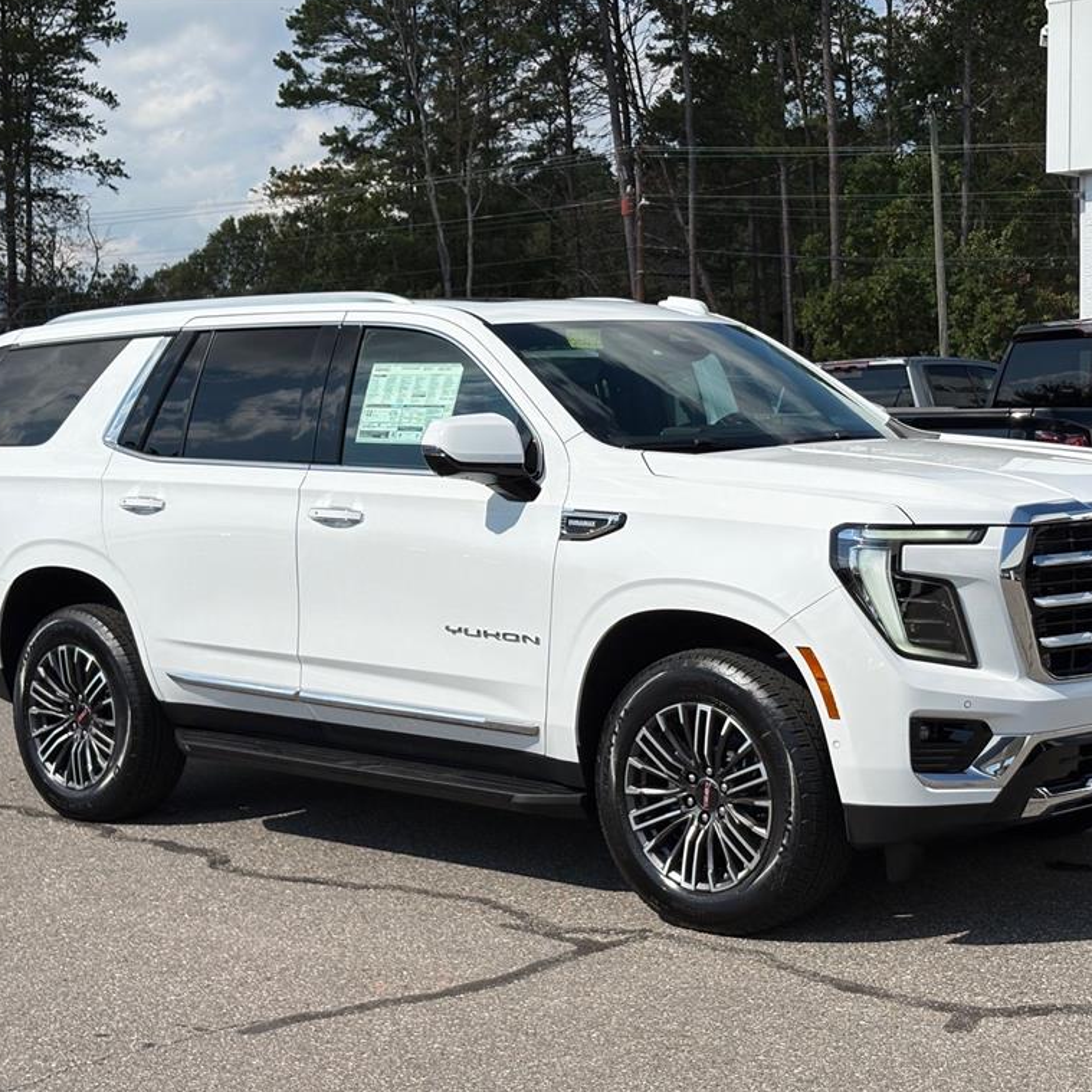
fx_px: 2213
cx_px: 599
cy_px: 545
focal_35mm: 62
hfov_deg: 27.7
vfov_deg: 27.7
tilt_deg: +1.3
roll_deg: -0.2
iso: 25
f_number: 1.6
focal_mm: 5.96
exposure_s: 1/5814
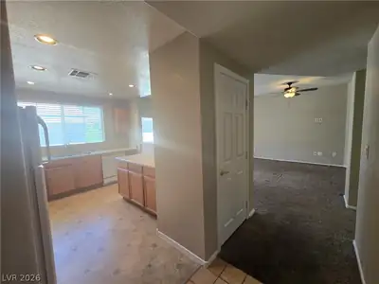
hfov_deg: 106.2
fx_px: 142
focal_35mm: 13
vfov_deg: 89.9
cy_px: 142
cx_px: 190
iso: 64
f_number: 2.2
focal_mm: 2.2
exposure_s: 1/60
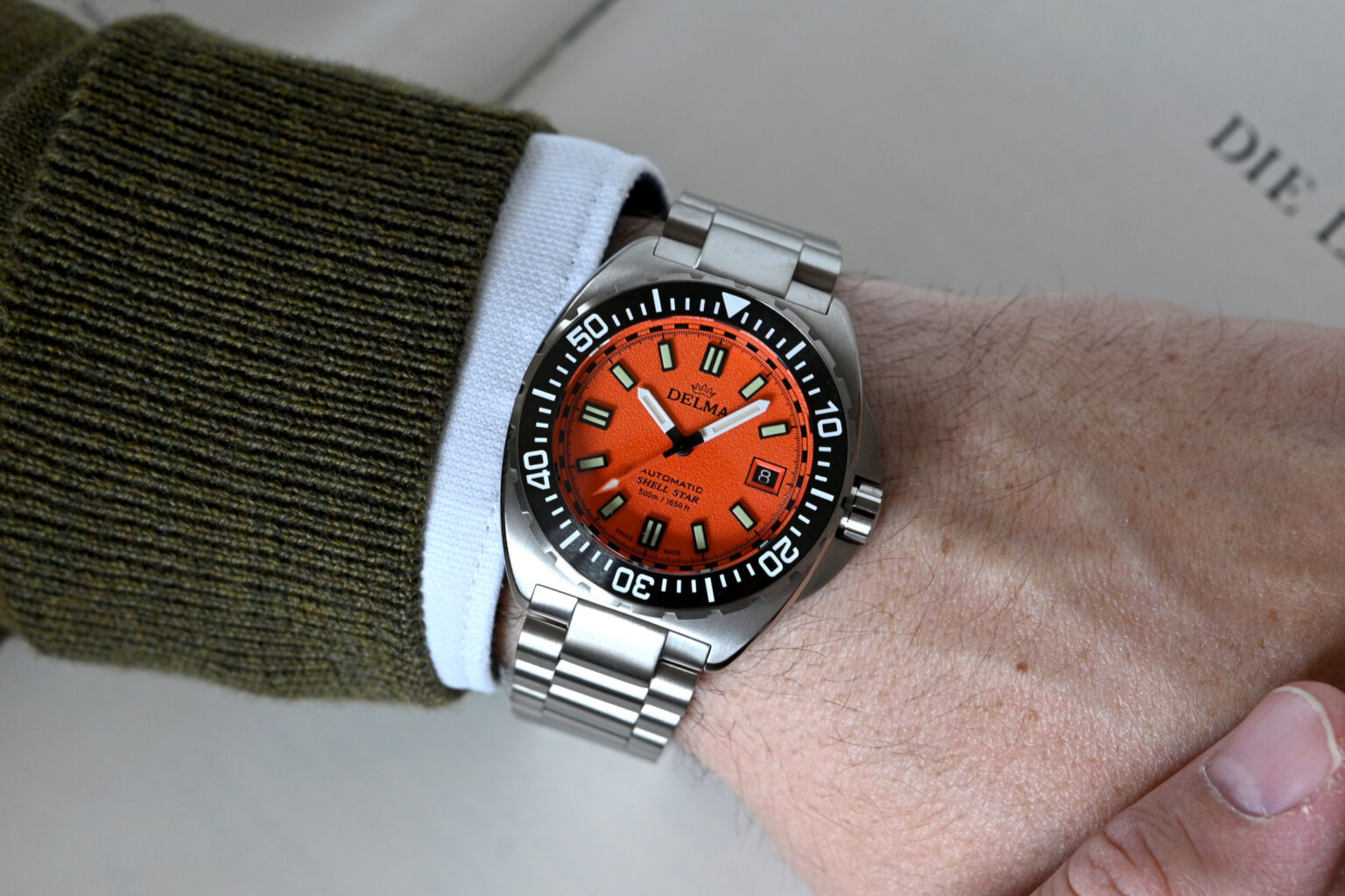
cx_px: 672
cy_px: 448
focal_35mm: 60
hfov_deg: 33.4
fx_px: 2241
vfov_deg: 22.6
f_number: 8
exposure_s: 1/60
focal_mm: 60
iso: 400
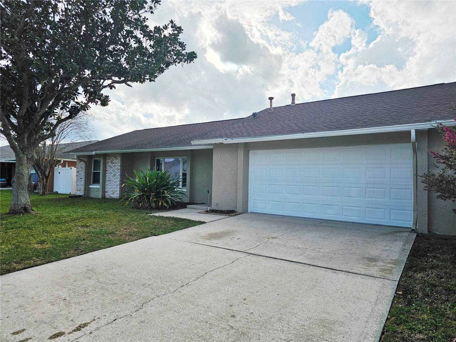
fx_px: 303
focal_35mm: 23
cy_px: 171
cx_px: 228
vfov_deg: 58.9
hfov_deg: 73.9
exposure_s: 1/2000
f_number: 1.7
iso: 20
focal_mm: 6.3
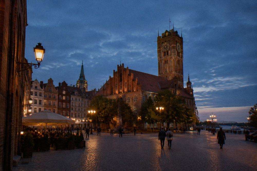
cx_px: 128
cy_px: 86
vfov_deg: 37.8
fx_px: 250
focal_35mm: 35
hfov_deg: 54.5
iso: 3200
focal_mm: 35
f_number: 4.5
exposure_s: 1/60
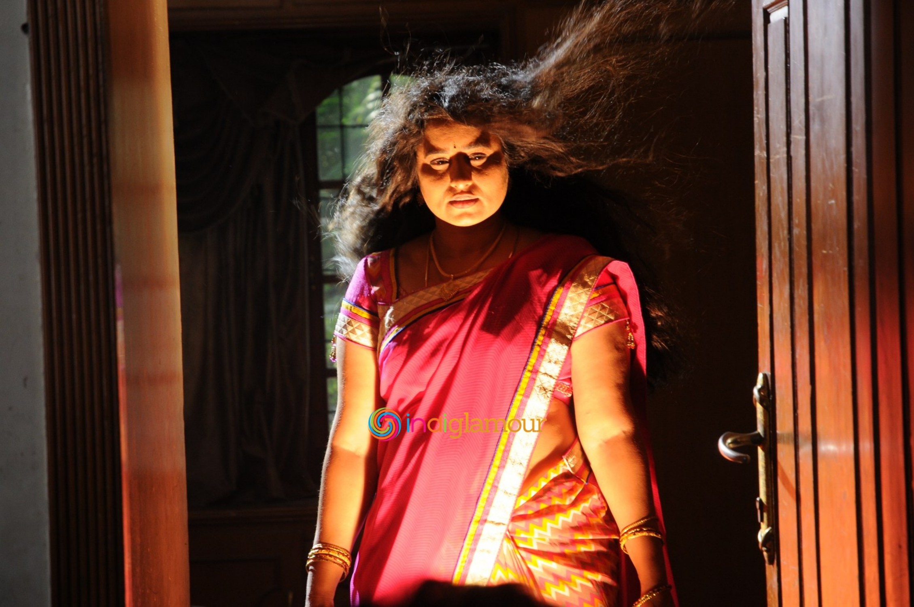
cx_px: 457
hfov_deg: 16.1
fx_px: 3233
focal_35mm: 128
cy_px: 304
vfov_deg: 10.7
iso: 640
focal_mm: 85
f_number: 5.6
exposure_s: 1/160
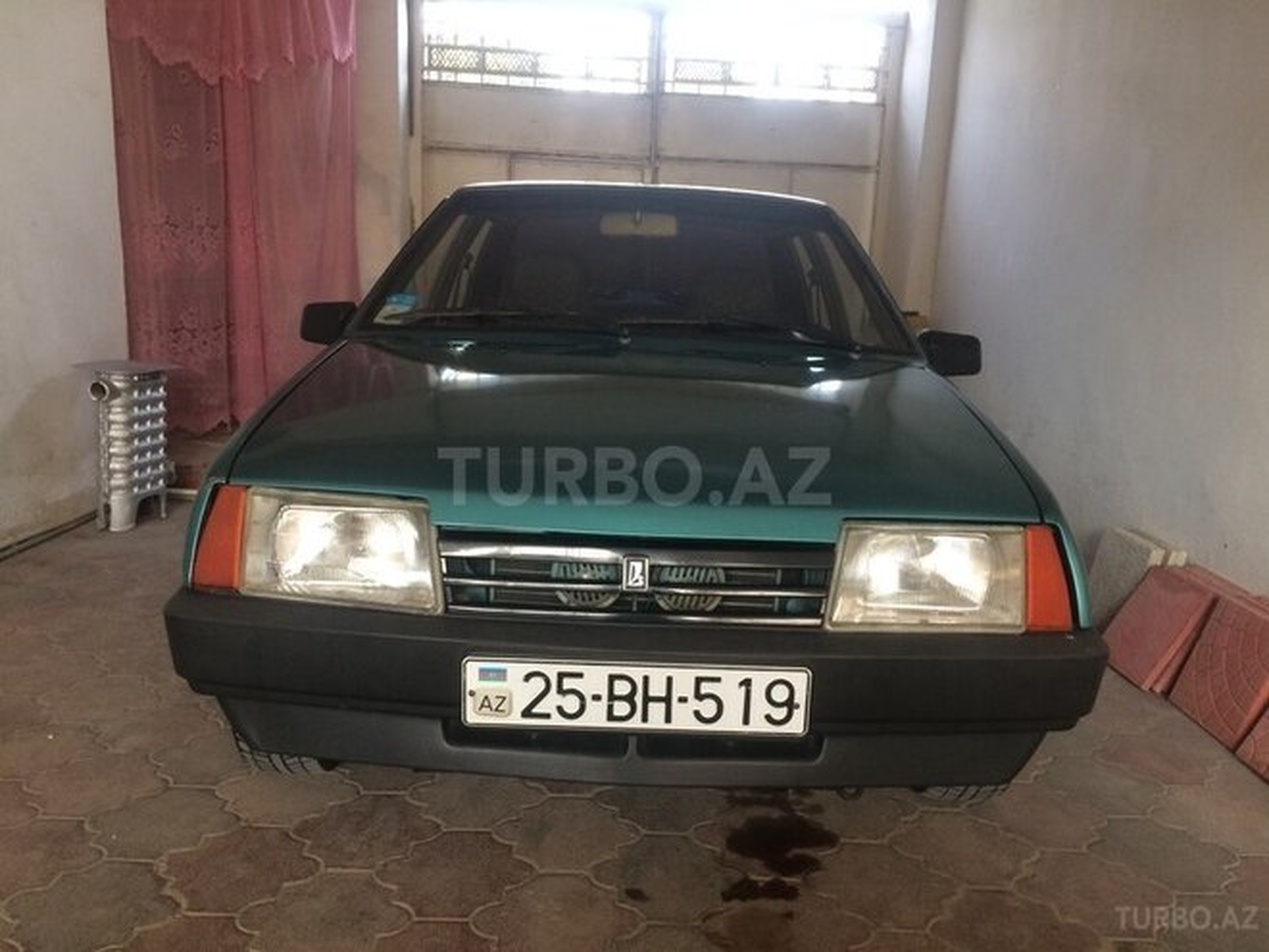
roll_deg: +0.0
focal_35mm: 29
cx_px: 634
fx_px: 1063
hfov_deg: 61.7
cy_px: 476
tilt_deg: -12.6
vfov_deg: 48.2
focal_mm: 4.15
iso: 80
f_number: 2.2
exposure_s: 1/33
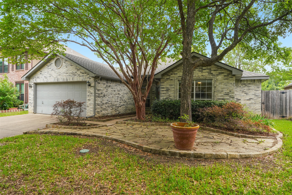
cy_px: 98
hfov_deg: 78.6
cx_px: 146
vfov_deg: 57.2
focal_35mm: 22
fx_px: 178
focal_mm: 22
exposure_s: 1/200
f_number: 9
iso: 640
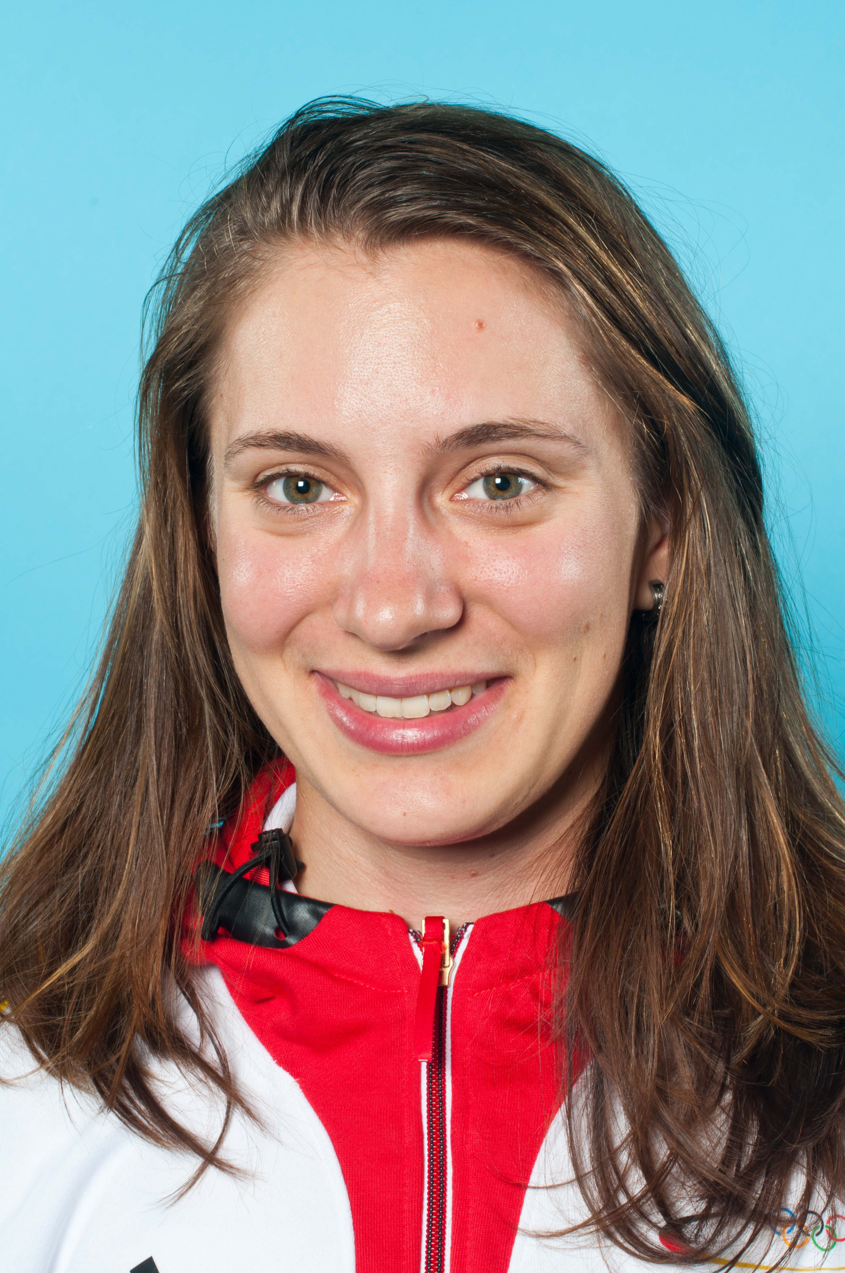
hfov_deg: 18.1
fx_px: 2647
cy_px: 636
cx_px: 422
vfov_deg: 27.0
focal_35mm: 75
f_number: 14
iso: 200
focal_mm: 50
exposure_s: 1/160
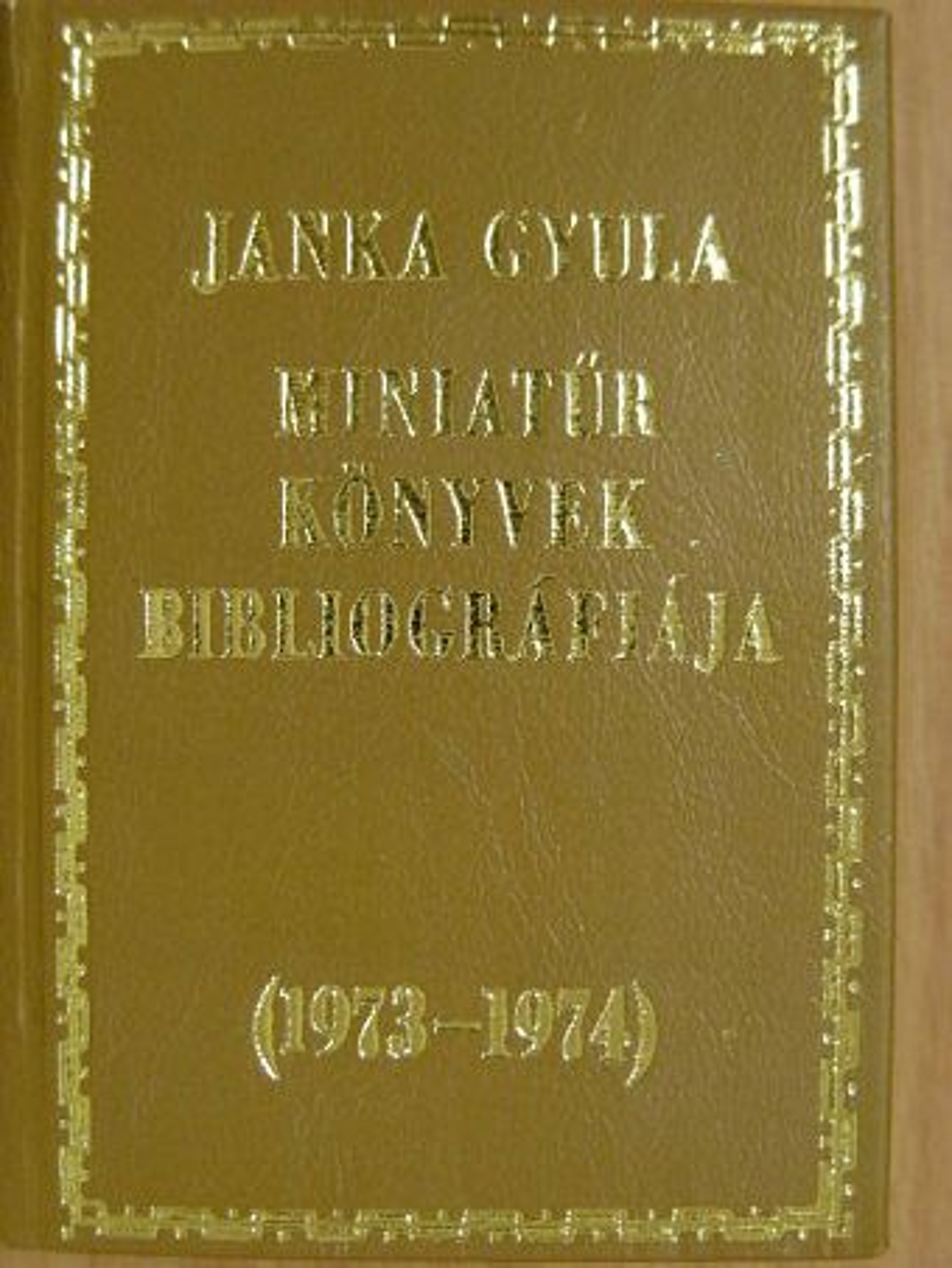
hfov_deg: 21.0
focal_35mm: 70
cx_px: 476
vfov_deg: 27.8
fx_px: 2566
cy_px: 634
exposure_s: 1/18.7
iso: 200
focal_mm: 11.7
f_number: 3.5
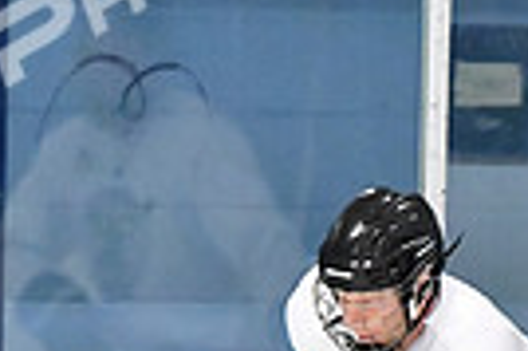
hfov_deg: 1.6
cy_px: 534
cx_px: 331
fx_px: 19043
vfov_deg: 1.1
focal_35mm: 1300
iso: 6400
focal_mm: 200
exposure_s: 1/1250
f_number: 3.2
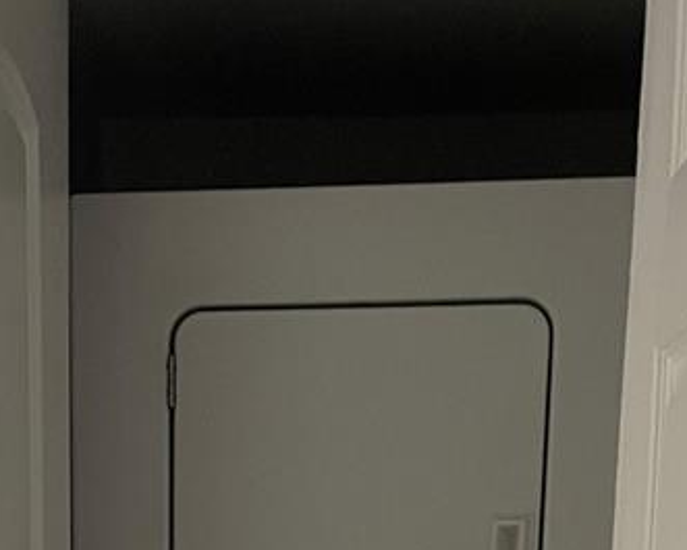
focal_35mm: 92
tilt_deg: -11.9
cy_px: 1073
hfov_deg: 20.7
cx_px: 187
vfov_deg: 14.2
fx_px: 1871
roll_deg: -0.8
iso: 125
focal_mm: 4.2
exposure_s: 1/45
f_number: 1.6
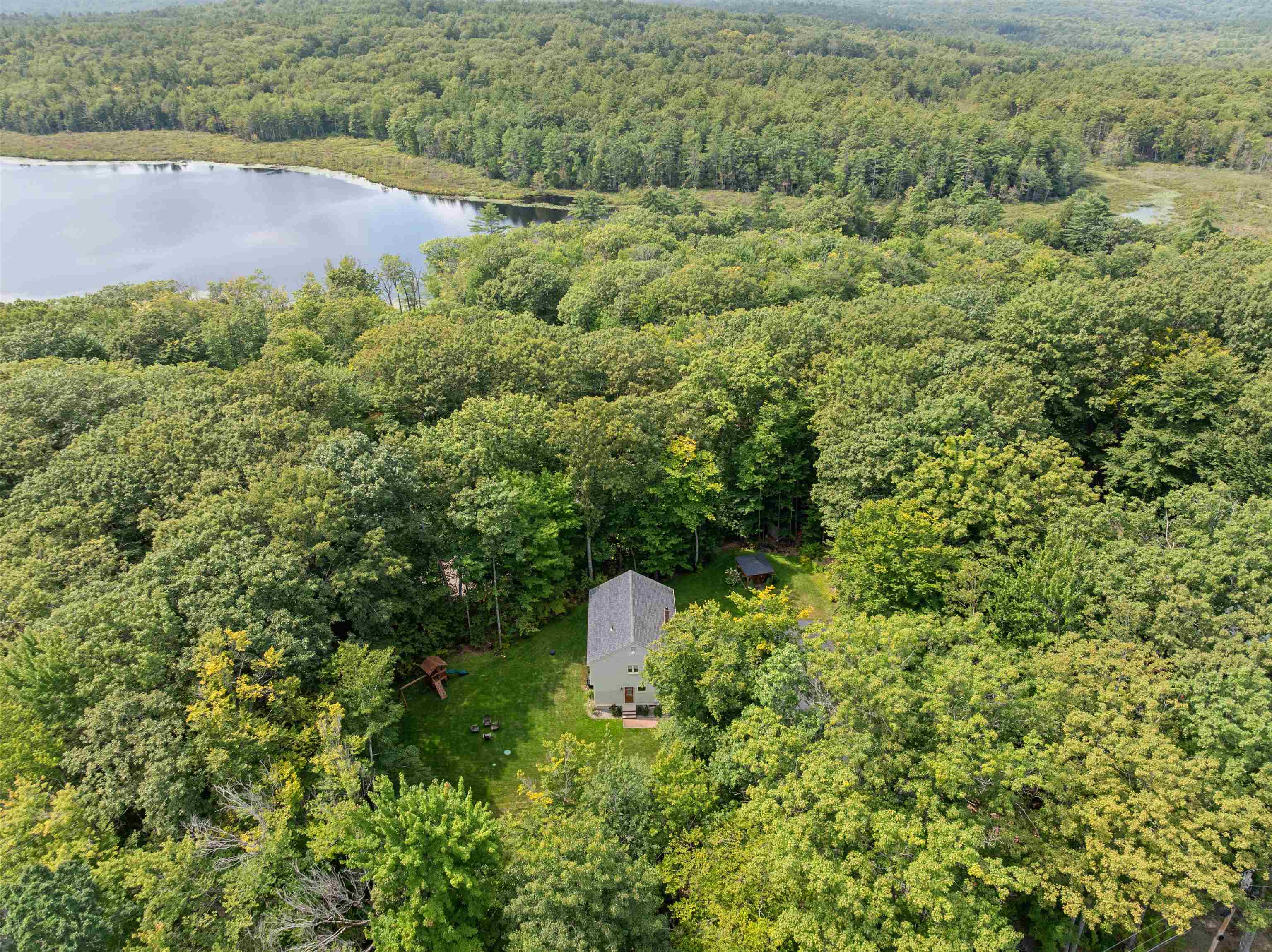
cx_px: 636
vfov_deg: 56.8
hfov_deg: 71.6
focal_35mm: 24
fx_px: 881
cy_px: 476
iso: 100
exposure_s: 1/500
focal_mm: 12.29
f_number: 2.8
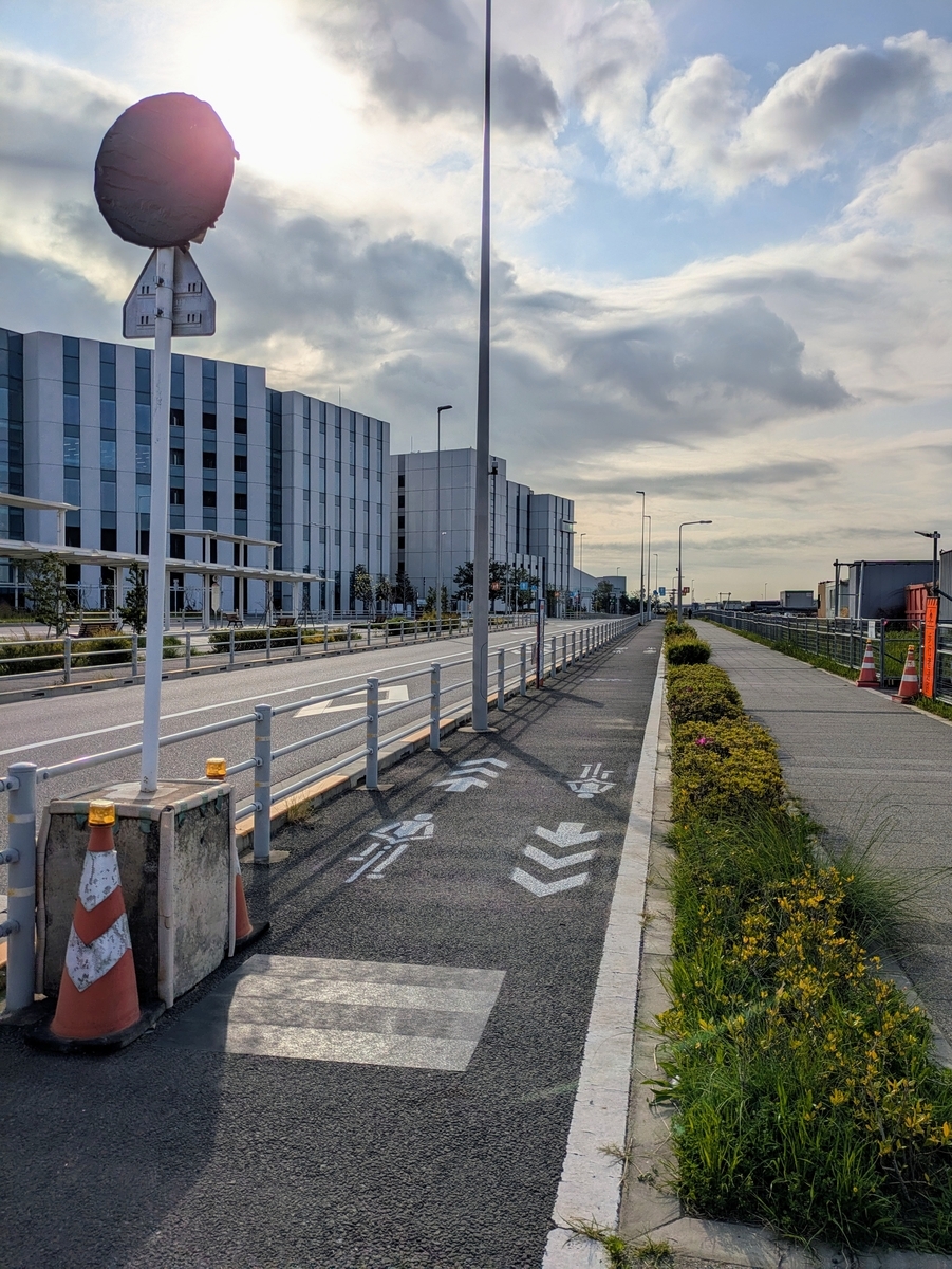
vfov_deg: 69.4
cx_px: 476
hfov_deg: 54.9
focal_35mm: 25
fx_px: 916
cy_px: 634
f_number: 1.89
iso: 71
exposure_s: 1/14286
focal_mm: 5.43
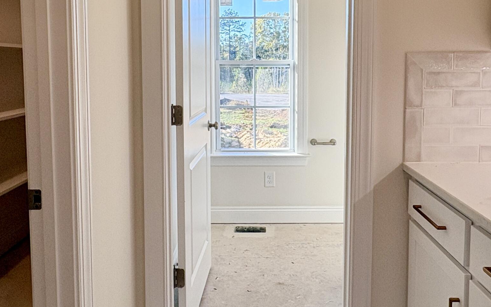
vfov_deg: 42.2
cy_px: 87
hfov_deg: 64.6
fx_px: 388
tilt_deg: -2.3
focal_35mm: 29
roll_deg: -0.5
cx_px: 253
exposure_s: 1/346
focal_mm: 2.22
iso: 64
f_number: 2.2
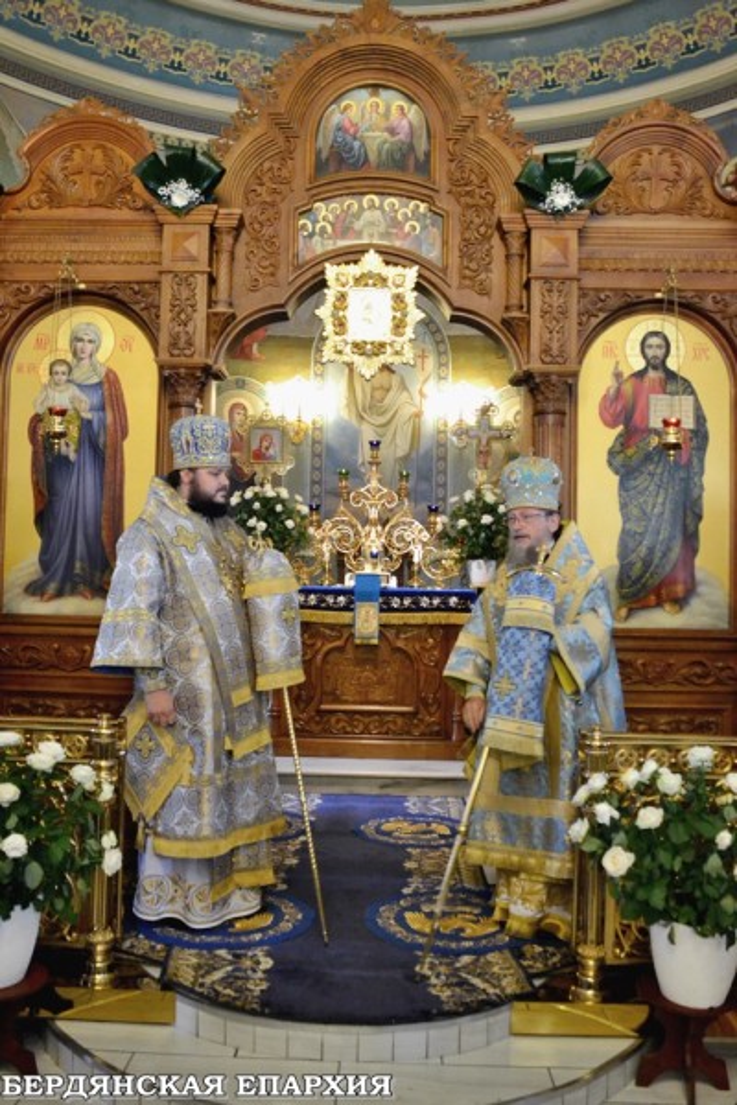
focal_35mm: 30
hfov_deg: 43.6
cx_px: 368
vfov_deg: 61.9
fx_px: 921
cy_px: 552
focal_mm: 20
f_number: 3.5
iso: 3200
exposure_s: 1/60
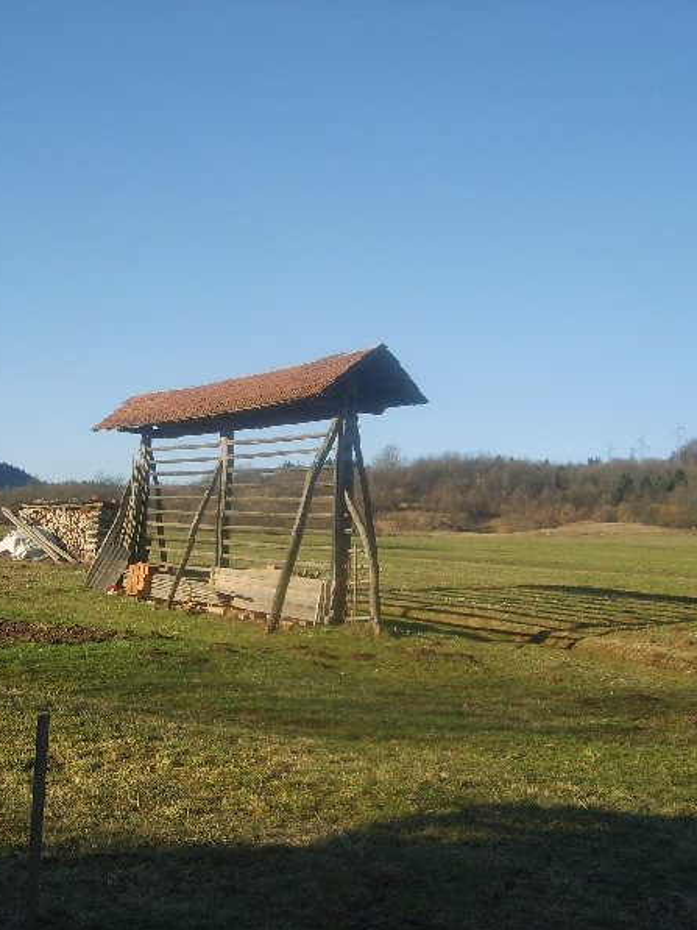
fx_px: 1262
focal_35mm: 47
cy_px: 467
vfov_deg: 40.4
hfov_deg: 30.9
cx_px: 326
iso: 50
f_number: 2.8
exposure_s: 1/500
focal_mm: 5.8
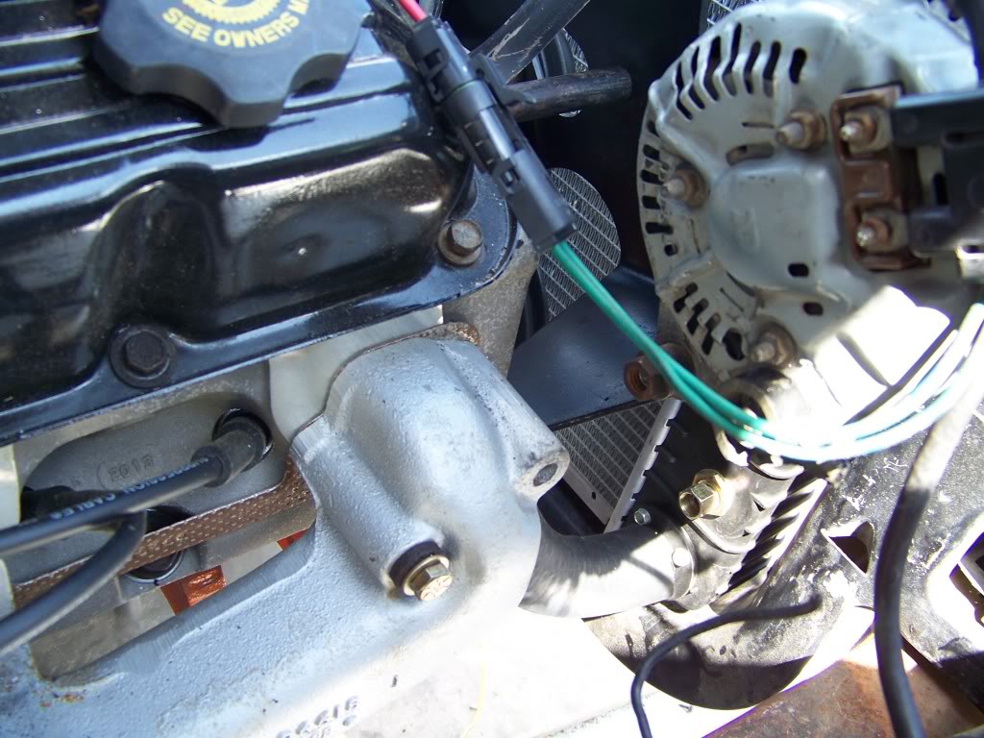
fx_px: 1023
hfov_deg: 51.4
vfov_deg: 39.7
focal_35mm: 36
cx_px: 492
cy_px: 369
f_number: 2.8
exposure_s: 1/40
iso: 64
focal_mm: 5.9
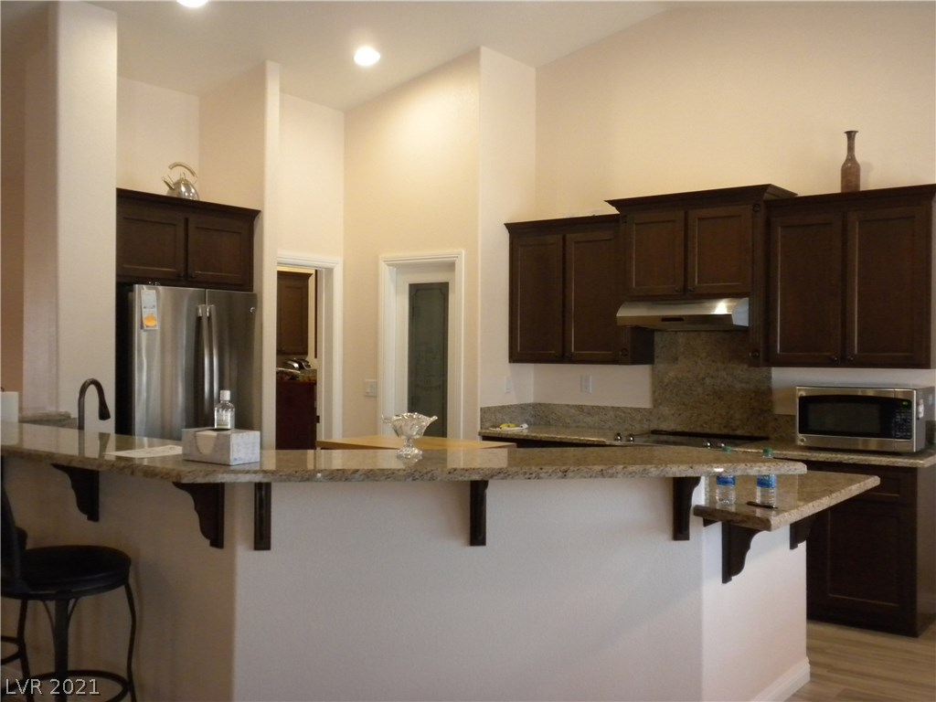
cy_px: 351
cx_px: 468
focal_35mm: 37
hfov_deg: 50.1
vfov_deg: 38.7
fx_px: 1000
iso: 400
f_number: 3.5
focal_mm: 6.6
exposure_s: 1/60
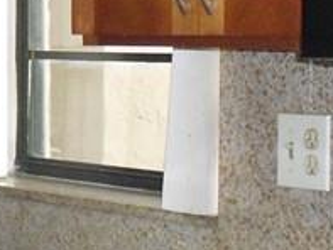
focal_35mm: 187
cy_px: 177
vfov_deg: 7.9
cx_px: -134
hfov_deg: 10.3
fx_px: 1800
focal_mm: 6.3
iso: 400
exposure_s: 1/60
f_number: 3.1
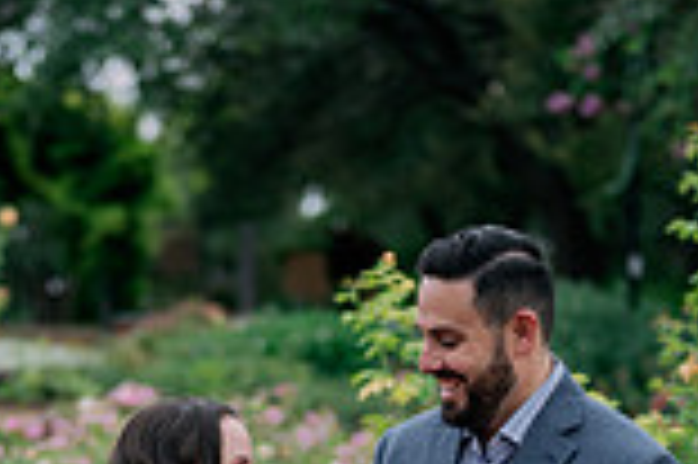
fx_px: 3622
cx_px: 162
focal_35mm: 187
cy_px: 775
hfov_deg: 11.0
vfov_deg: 7.2
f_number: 2
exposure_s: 1/1000
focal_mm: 50
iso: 160
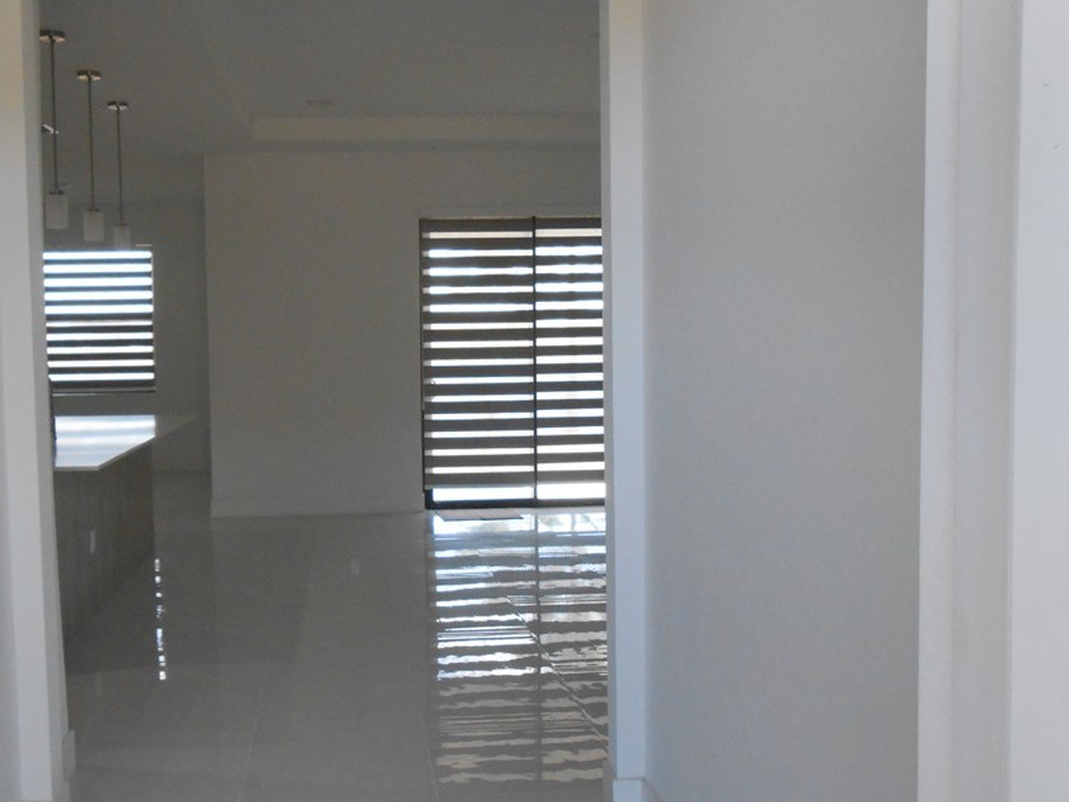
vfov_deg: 41.8
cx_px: 385
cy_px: 409
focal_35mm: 34
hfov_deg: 53.2
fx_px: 1050
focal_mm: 4.6
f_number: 3.5
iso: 400
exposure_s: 1/160
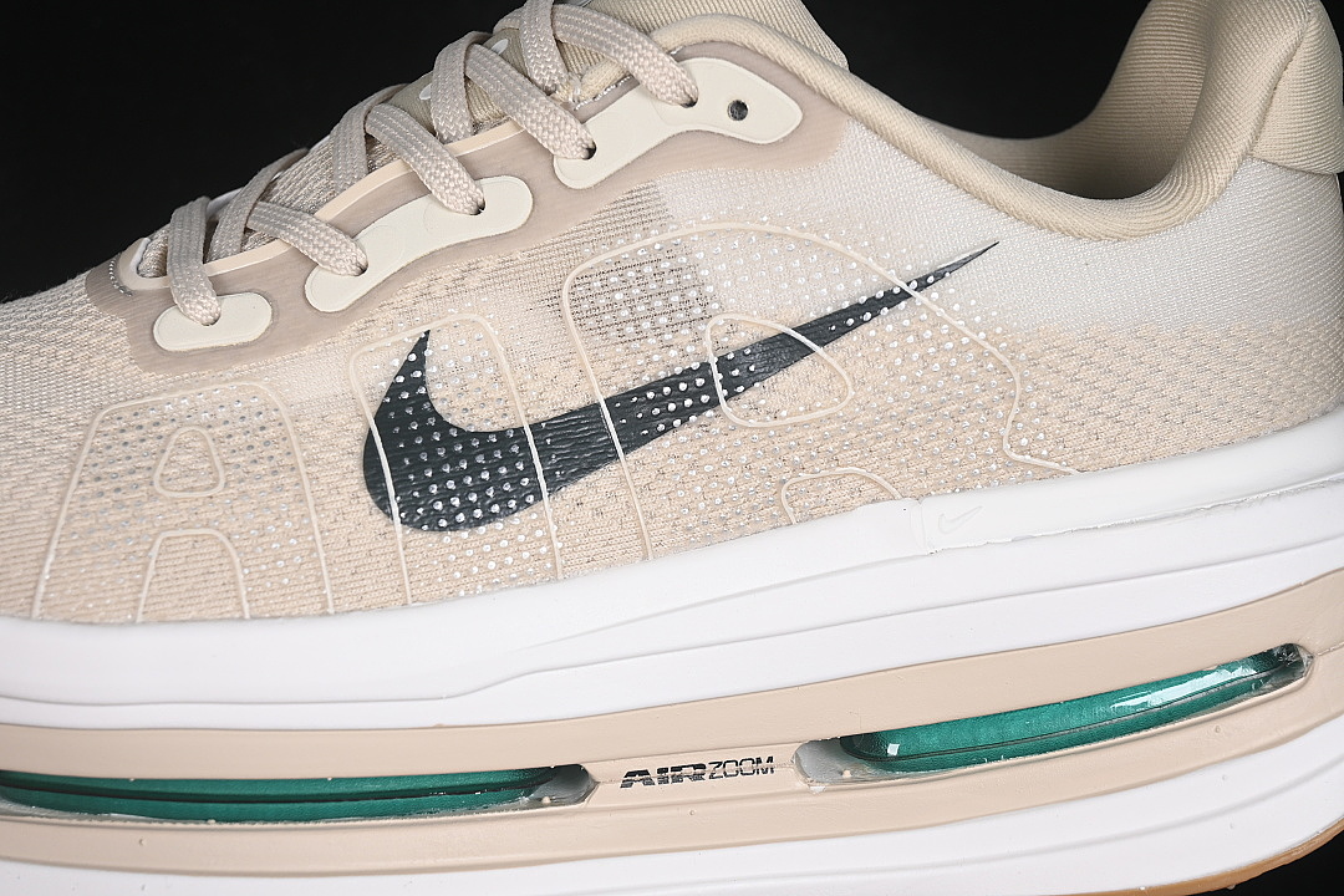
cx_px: 672
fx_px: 2800
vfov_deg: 18.2
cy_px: 448
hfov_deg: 27.0
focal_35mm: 75
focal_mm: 50
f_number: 7.1
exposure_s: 1/80
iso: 160
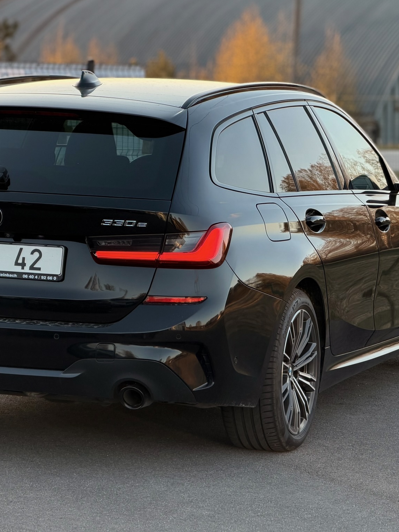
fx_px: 2059
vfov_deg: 14.7
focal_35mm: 134
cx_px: 137
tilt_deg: -4.6
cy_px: 265
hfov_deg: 11.1
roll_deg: +0.8
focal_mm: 16.89
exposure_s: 1/121
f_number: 2.8
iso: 80
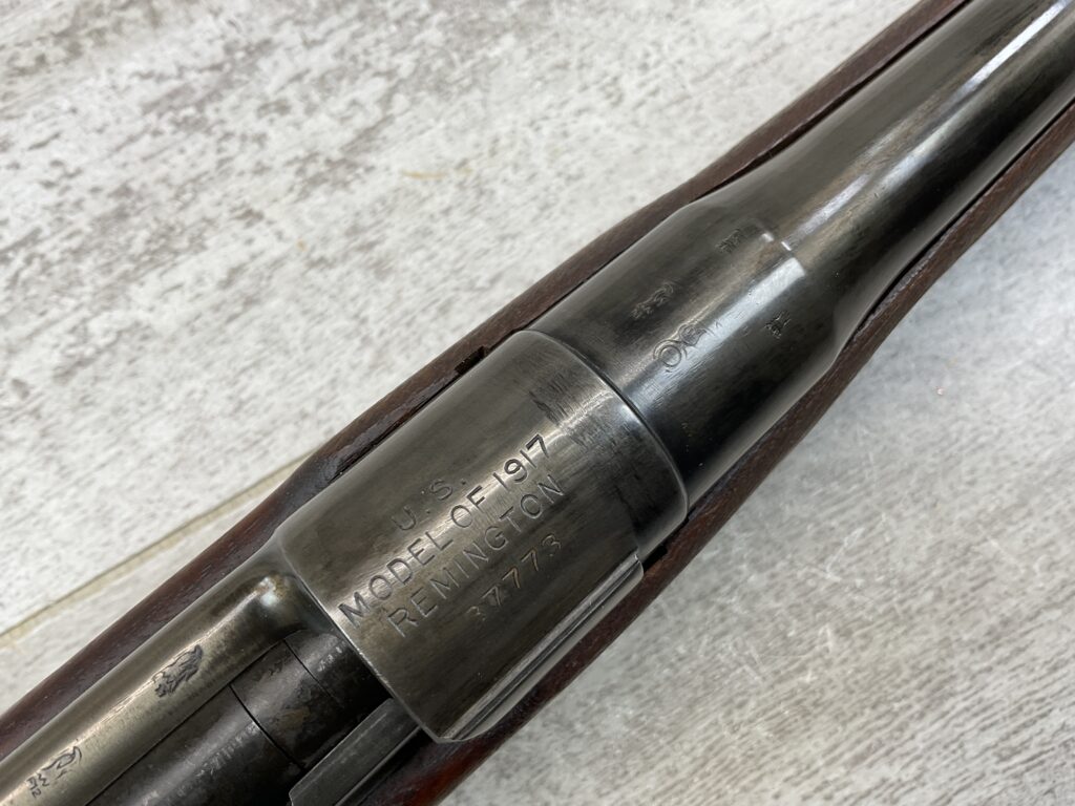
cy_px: 403
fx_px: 901
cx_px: 538
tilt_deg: -80.1
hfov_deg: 61.7
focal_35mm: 29
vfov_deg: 48.2
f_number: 1.8
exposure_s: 1/120
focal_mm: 3
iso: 20
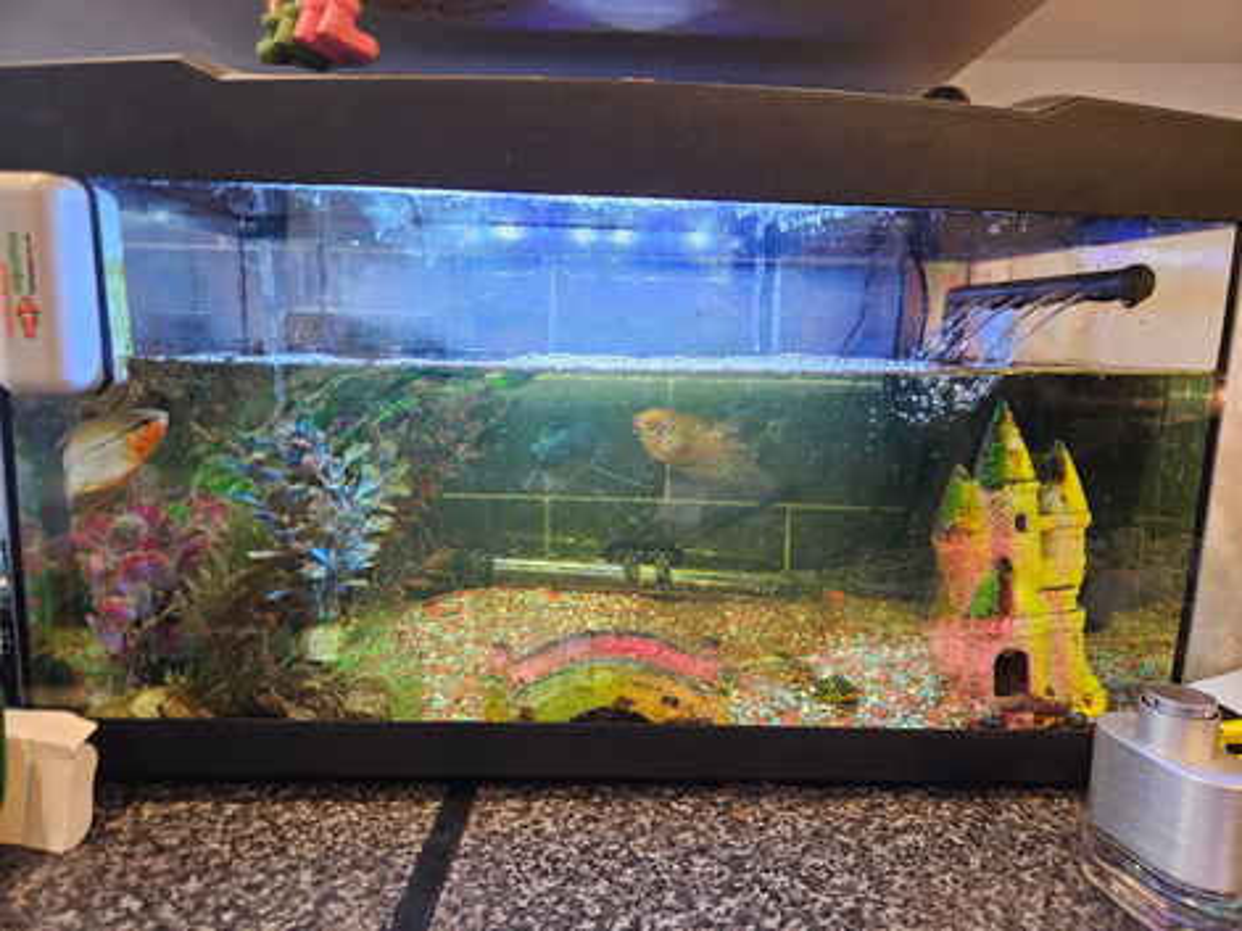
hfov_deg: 73.9
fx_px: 825
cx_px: 621
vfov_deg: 58.9
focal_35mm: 23
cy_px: 466
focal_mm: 5.4
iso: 1000
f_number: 1.8
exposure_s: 1/100
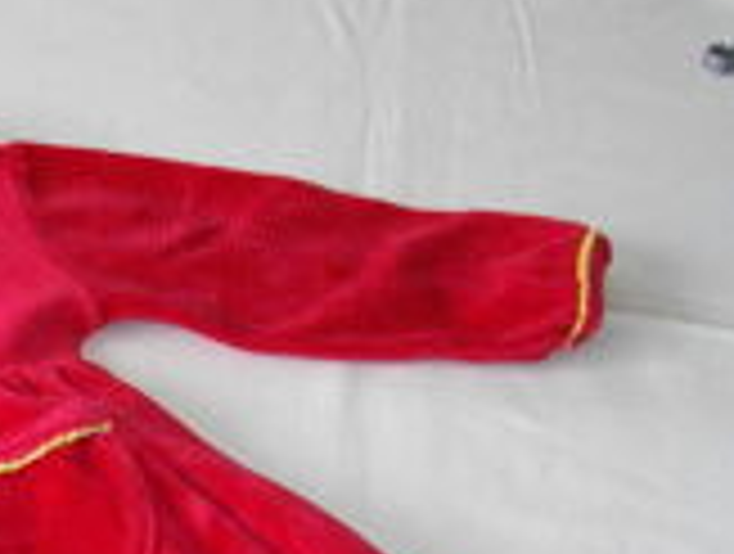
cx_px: -324
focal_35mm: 94
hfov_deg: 18.7
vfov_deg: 15.4
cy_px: 595
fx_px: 1998
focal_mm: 5.7
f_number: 2.9
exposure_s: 1/50
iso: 200
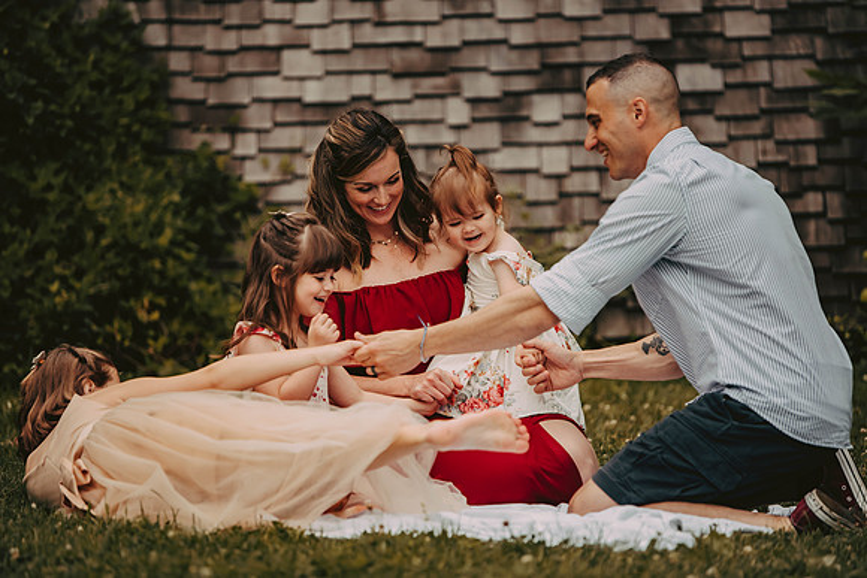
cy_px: 289
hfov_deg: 11.4
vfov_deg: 7.6
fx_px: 4336
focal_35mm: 180
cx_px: 434
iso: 640
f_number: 2.8
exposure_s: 1/4000
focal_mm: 180
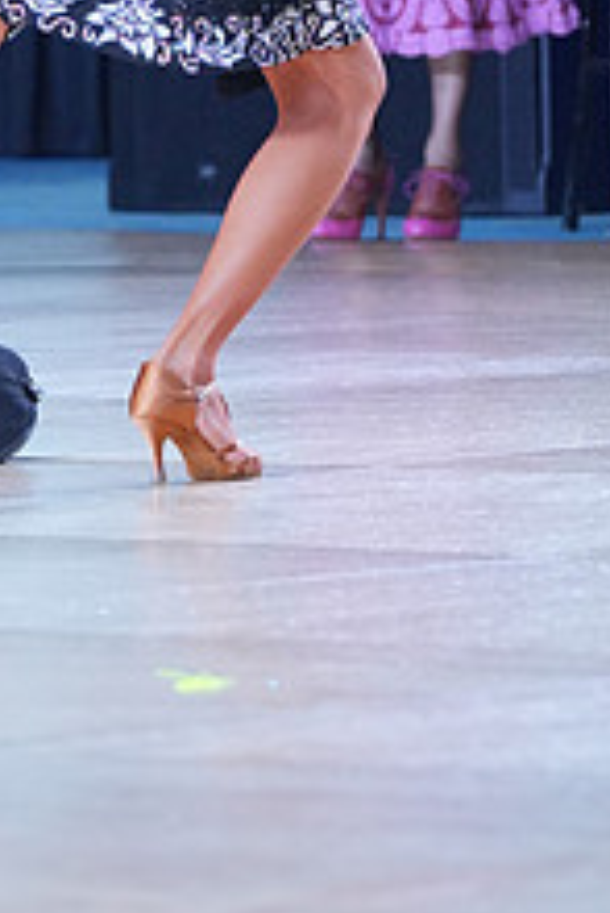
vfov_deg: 3.9
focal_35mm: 527
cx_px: -98
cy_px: -208
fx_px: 13373
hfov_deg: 2.6
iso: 2500
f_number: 6.3
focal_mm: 200
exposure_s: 1/400
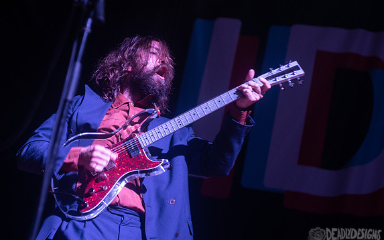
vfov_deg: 13.6
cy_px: 99
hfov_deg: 21.6
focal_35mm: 96
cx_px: 129
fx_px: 1005
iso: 1600
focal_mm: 70
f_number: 3.2
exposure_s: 1/125
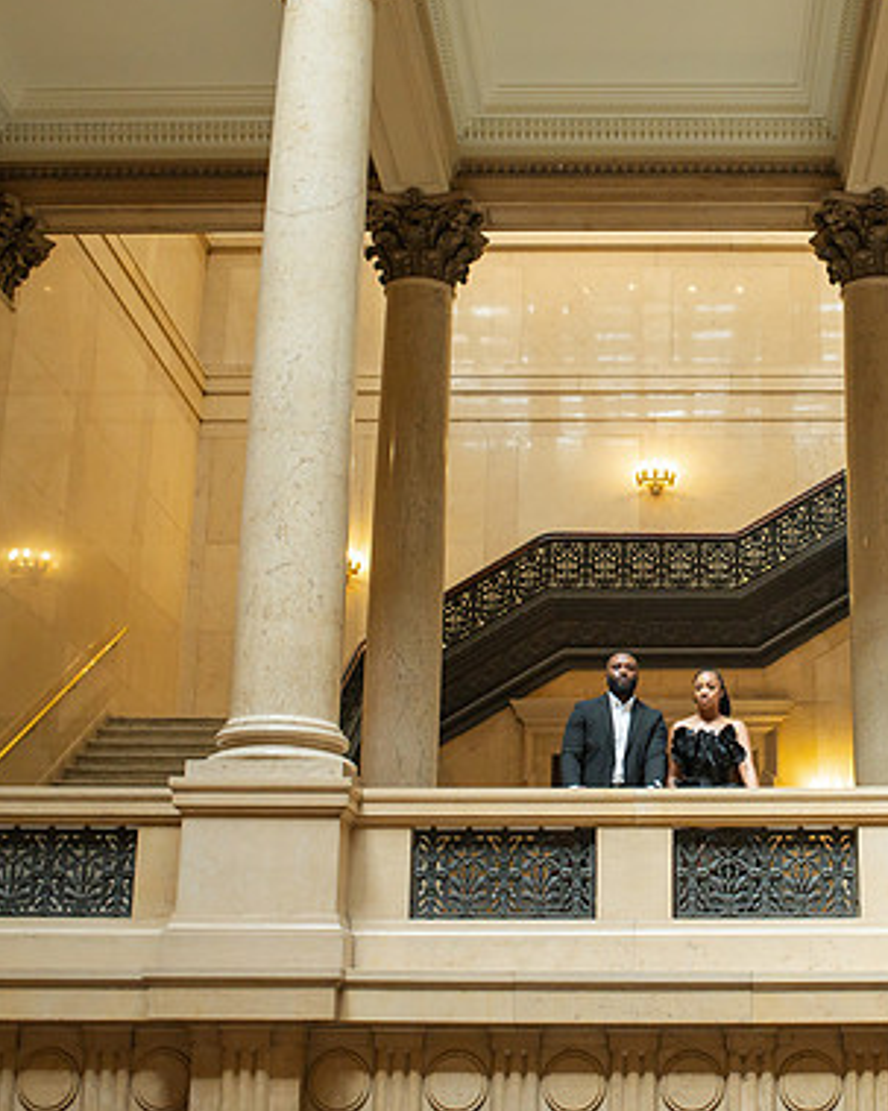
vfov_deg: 34.1
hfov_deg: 27.2
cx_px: 686
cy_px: 592
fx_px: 1808
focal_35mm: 55
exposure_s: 1/250
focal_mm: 35
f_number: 4
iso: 1000
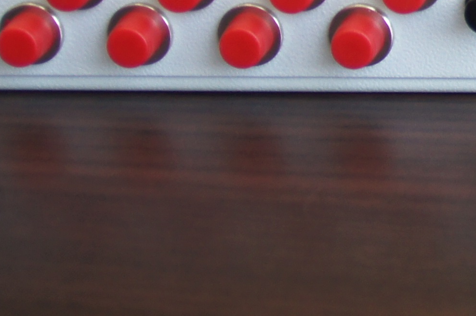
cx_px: 866
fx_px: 2364
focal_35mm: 179
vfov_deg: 7.6
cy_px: -67
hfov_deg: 10.8
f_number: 3.5
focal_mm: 24
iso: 200
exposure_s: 1/40
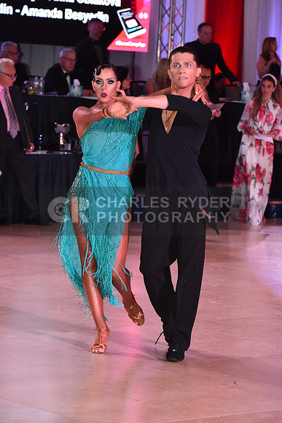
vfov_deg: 13.7
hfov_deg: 9.2
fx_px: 1761
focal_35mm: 150
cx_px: 141
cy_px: 212
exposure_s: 1/250
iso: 2500
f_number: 6.3
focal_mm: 150
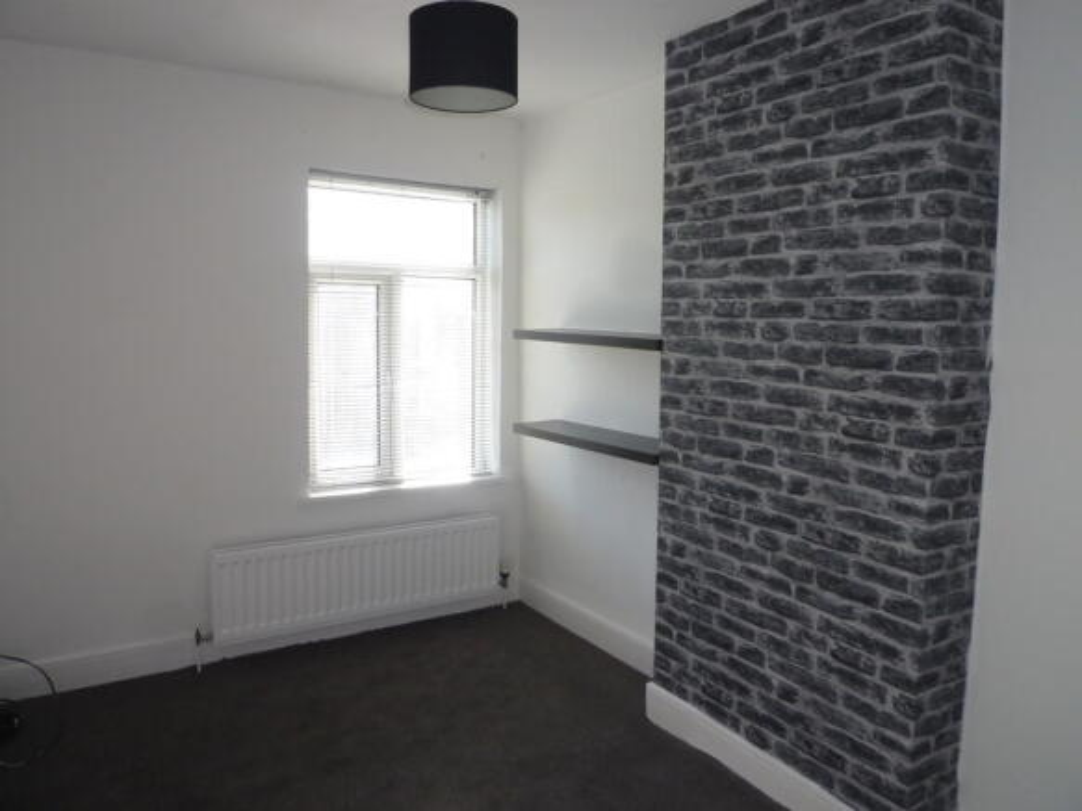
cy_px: 406
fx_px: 781
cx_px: 541
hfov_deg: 69.4
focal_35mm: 25
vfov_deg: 54.9
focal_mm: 4.5
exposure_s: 1/100
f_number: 3.2
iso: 100
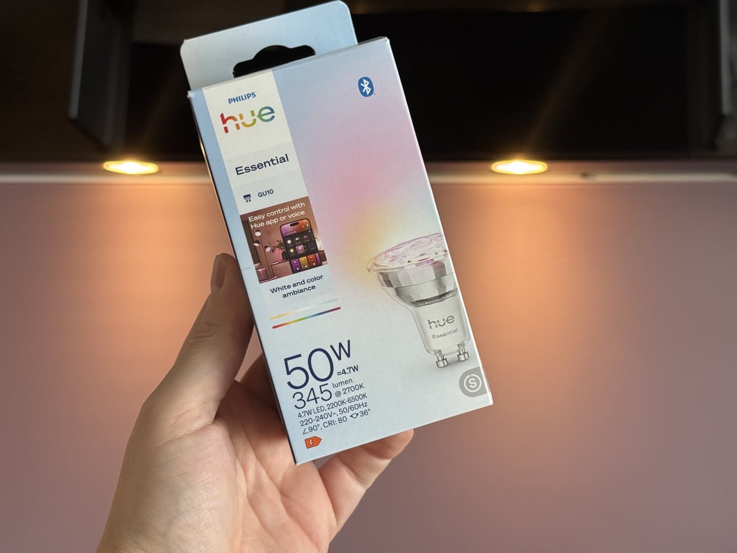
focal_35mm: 54
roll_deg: +0.4
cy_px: 255
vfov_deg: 27.0
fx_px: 1150
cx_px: 379
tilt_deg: -5.4
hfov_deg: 35.5
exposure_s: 1/119
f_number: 1.78
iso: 64
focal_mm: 6.76
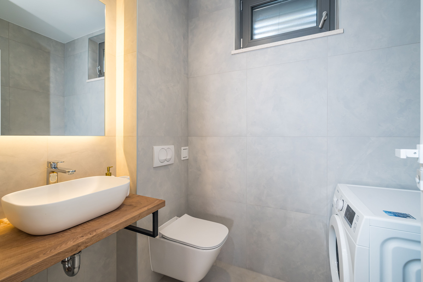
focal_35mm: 15
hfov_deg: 100.4
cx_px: 212
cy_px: 141
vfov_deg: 77.4
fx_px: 176
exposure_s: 1/30
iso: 800
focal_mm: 15
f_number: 8
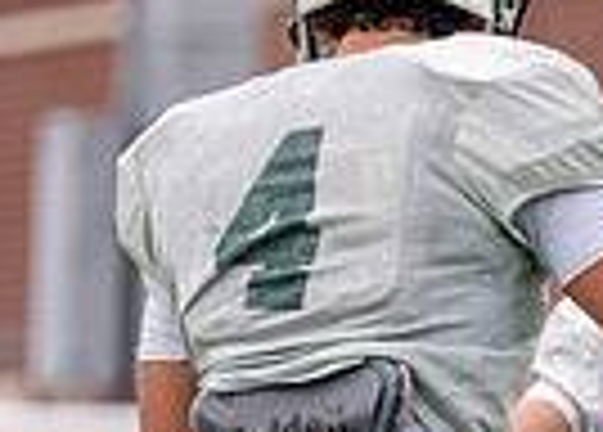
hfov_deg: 2.1
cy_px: 733
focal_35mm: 961
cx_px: 794
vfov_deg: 1.5
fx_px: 16474
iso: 320
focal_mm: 163
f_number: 2.8
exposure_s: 1/3200
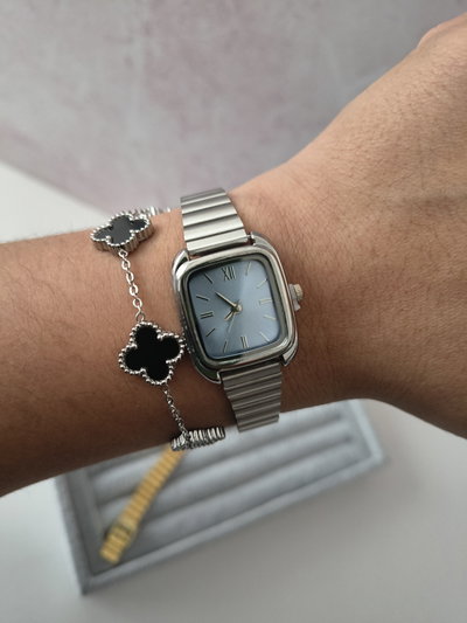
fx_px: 432
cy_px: 312
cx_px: 234
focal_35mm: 24
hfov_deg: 56.8
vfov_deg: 71.6
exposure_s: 1/100
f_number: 1.8
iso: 597
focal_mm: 5.56
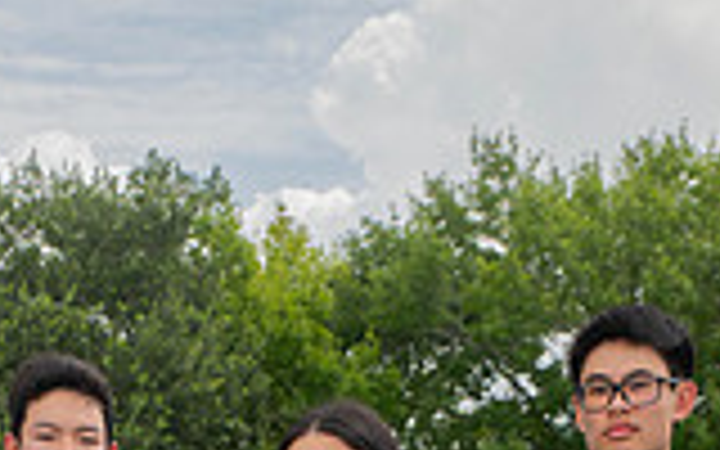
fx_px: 2257
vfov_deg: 10.3
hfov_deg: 18.1
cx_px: 212
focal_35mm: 115
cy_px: 968
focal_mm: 40
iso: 100
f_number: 6.3
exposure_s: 1/320
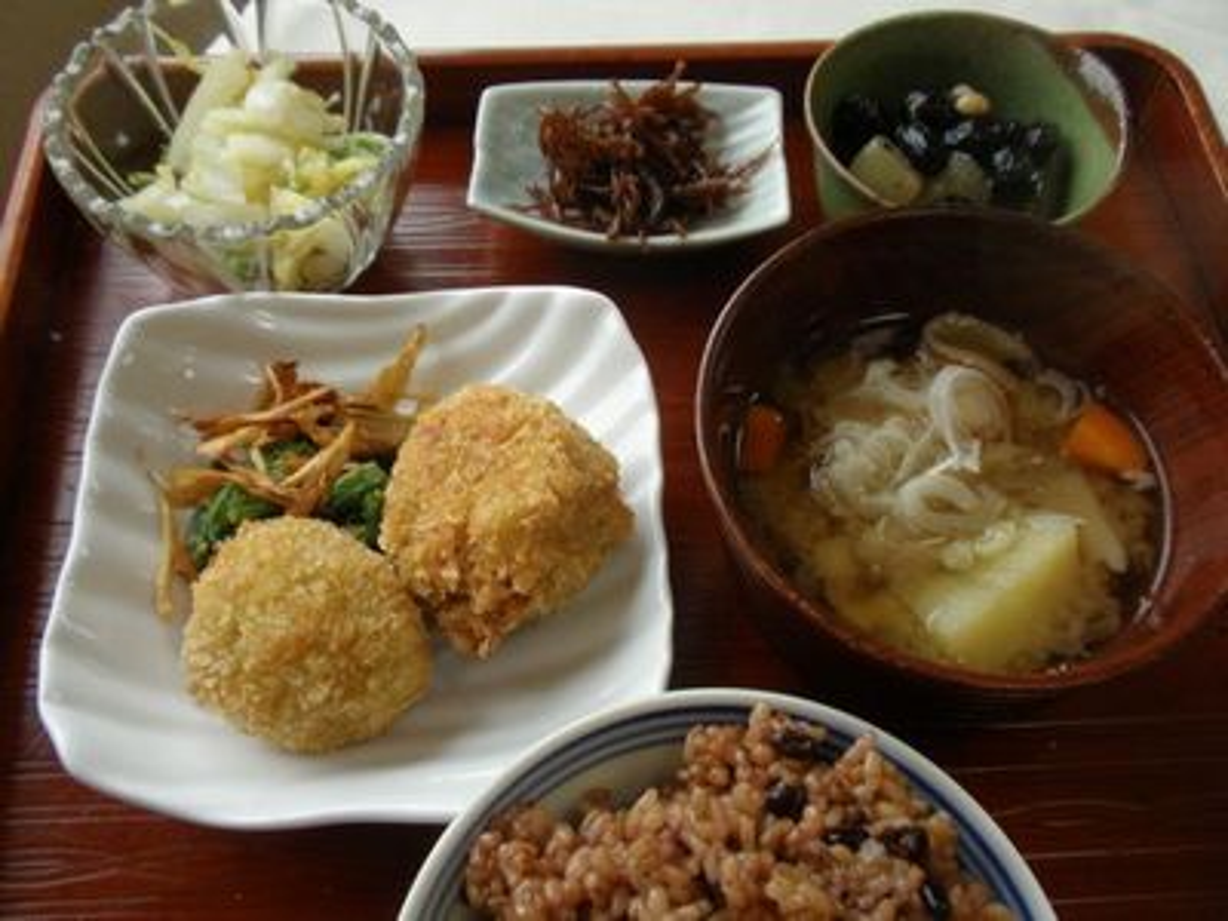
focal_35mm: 37
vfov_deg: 38.7
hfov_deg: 50.1
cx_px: 614
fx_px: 1313
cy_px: 460
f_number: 3.5
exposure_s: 1/40
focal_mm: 6.6
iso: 100
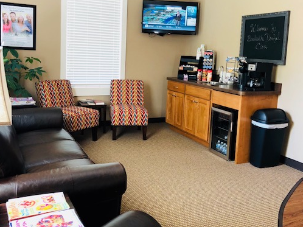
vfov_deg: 39.4
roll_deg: -2.2
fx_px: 315
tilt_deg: -6.7
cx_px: 148
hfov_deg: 51.4
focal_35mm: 36
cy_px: 90
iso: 40
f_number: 1.8
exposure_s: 1/15
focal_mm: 3.99
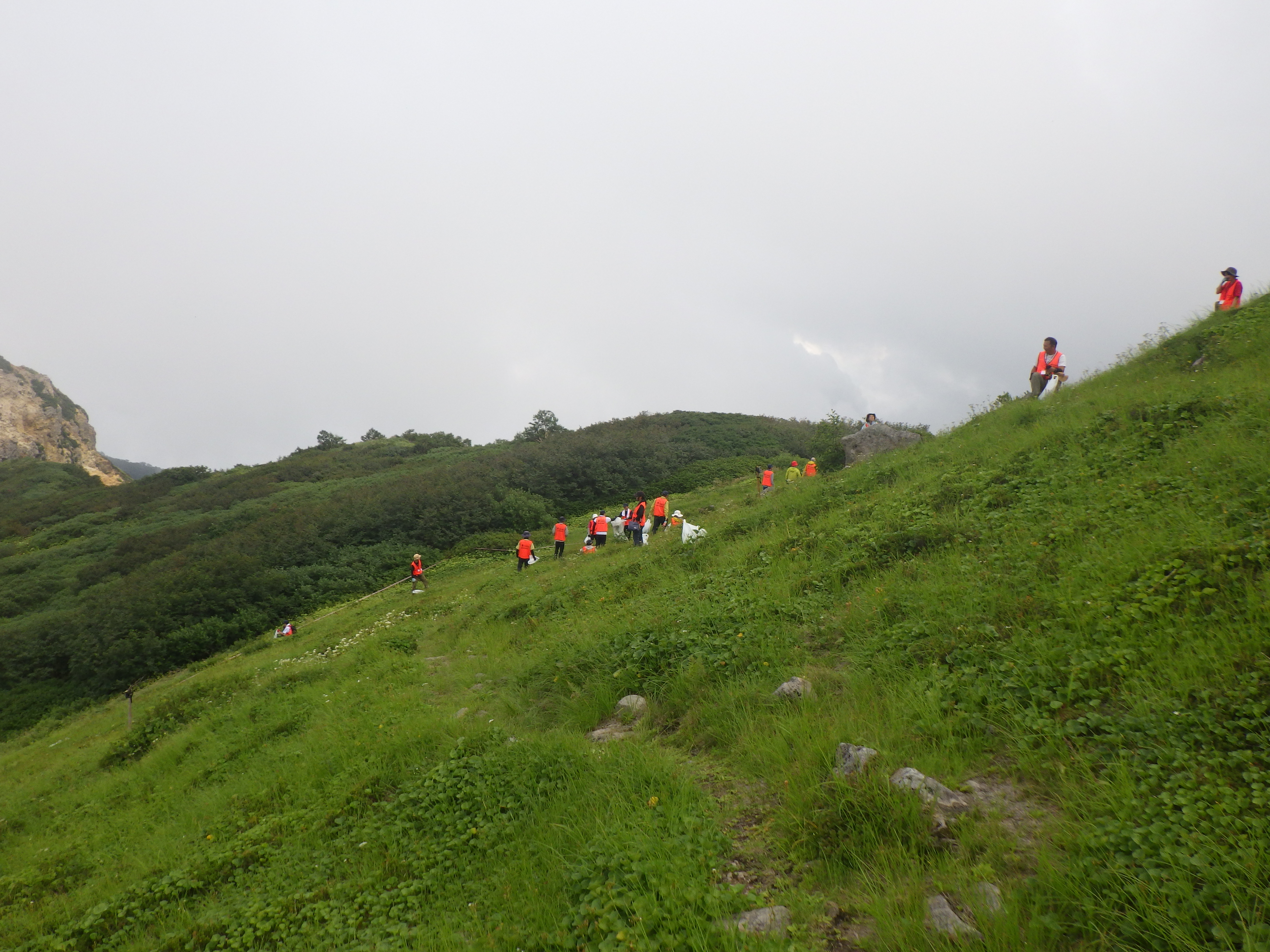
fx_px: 1027
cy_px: 476
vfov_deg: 49.7
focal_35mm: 28
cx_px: 635
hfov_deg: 63.4
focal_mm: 5
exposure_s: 1/800
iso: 125
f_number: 4.2
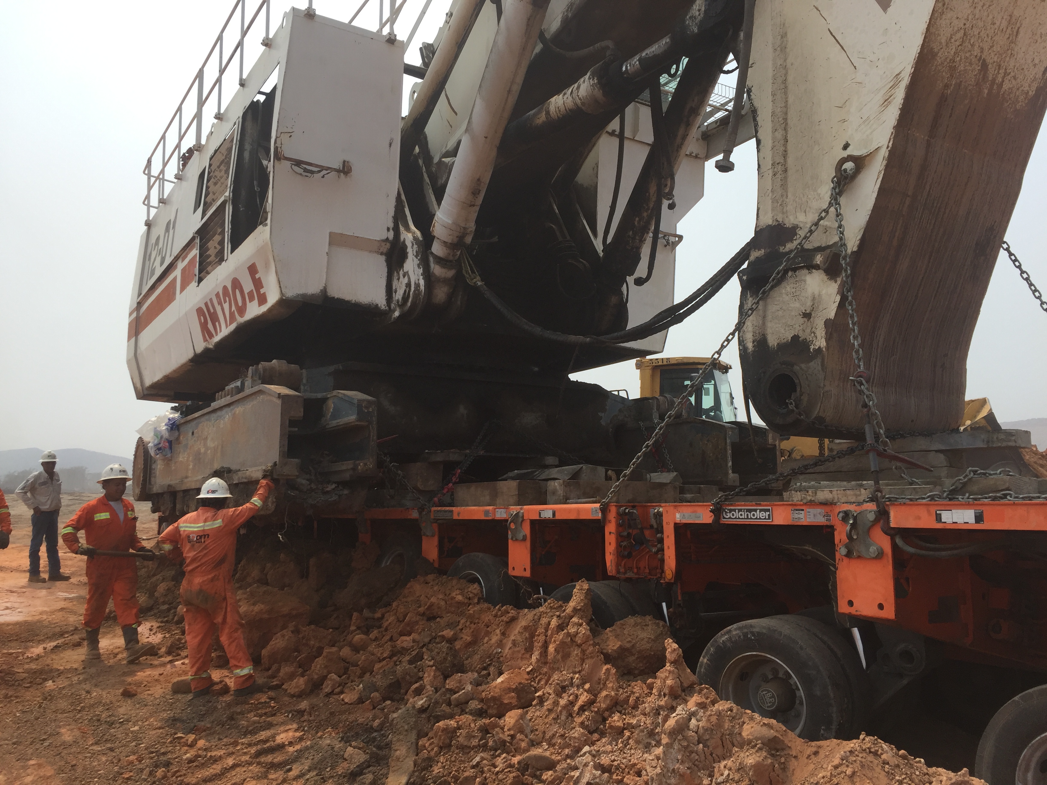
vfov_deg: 48.2
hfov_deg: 61.7
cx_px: 524
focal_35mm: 29
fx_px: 877
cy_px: 392
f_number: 2.2
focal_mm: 4.15
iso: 32
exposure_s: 1/2198
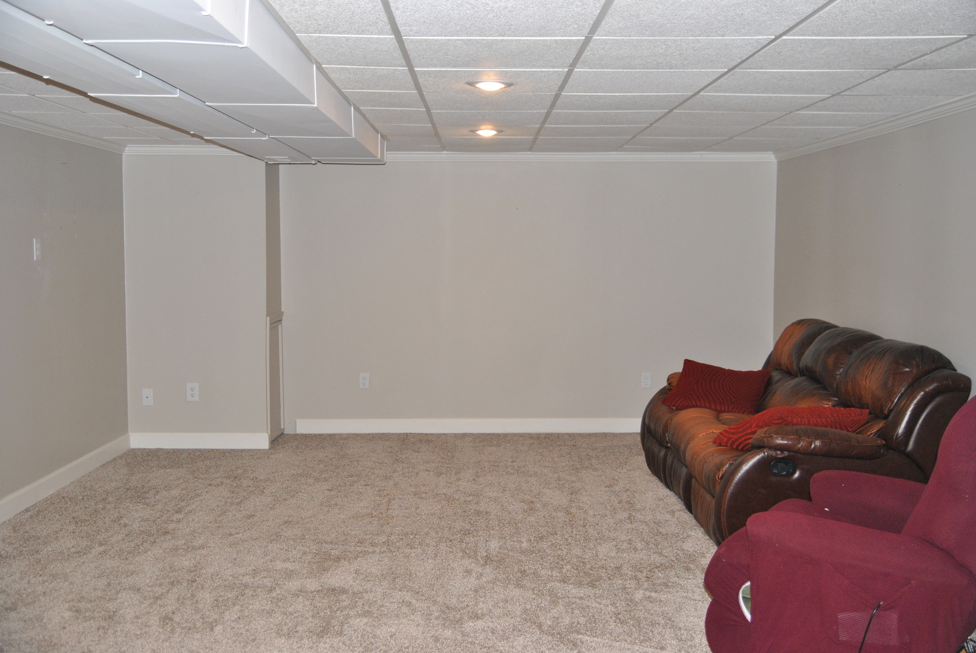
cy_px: 326
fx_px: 977
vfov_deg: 37.0
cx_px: 488
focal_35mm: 36
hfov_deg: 53.1
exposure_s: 1/125
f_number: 4
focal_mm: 24
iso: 400
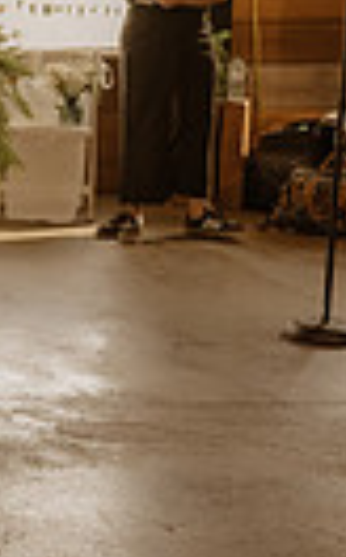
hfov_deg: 9.9
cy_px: 192
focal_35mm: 110
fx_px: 1667
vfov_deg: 18.9
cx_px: -570
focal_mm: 24
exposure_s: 1/250
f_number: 2.8
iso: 1000
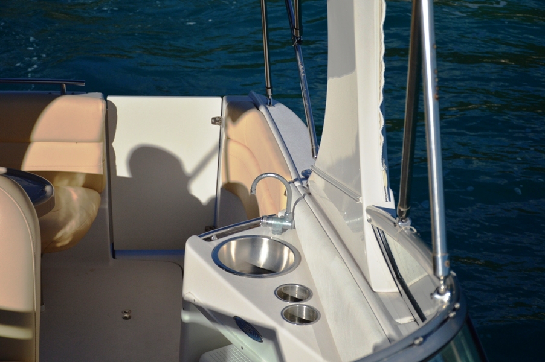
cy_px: 181
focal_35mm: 72
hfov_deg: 28.1
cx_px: 272
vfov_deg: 18.9
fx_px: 1089
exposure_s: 1/4000
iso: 220
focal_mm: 48
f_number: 4.5
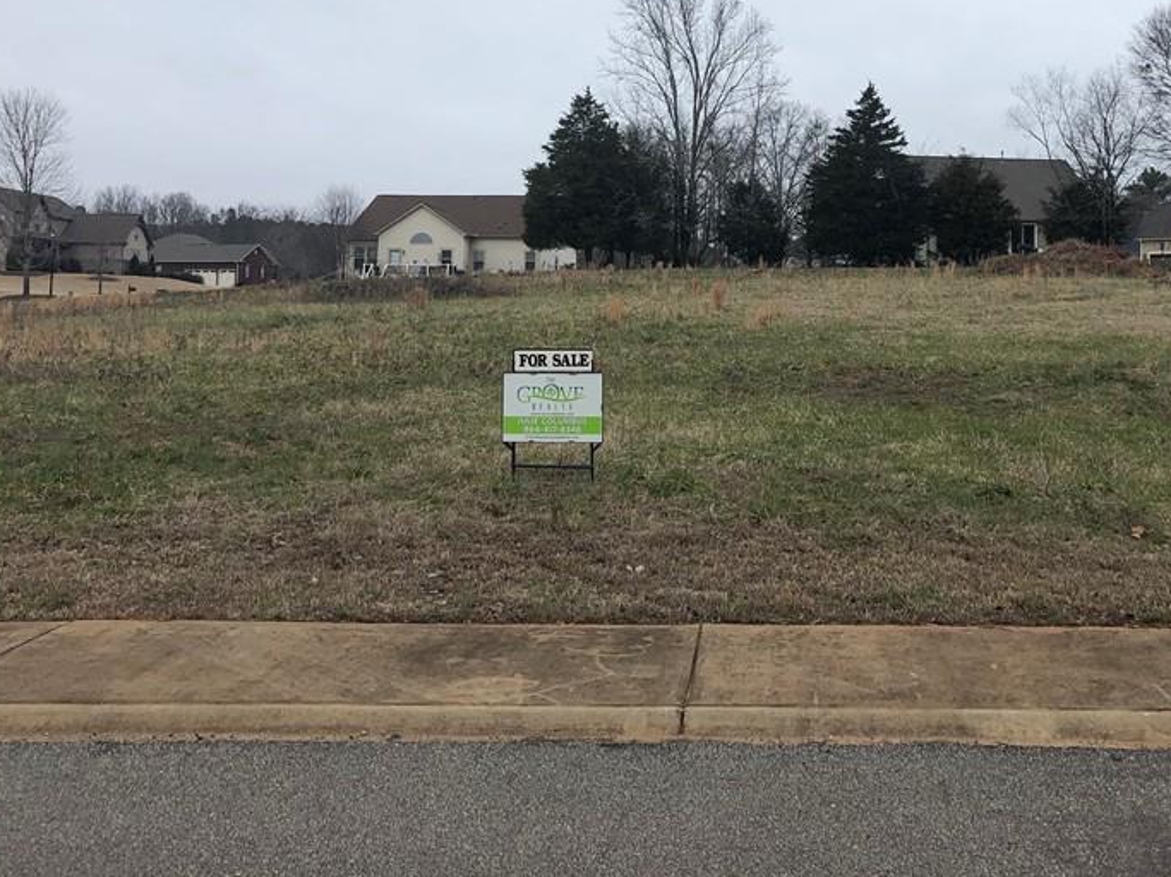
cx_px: 775
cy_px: 223
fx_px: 1421
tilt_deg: +5.4
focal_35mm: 42
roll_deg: -0.6
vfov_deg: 33.7
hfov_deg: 44.2
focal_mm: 3.99
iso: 20
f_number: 1.8
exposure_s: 1/979
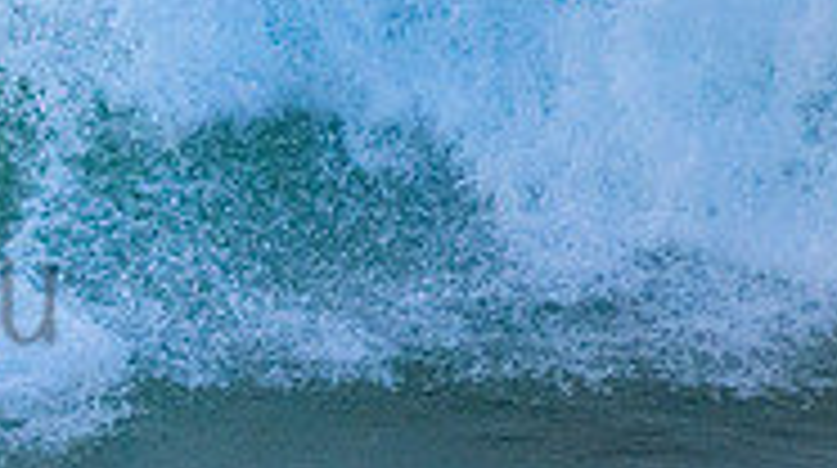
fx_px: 54386
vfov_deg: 0.5
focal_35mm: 2454
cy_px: 241
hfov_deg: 0.9
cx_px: -418
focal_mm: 500
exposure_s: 1/1600
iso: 2000
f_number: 5.6
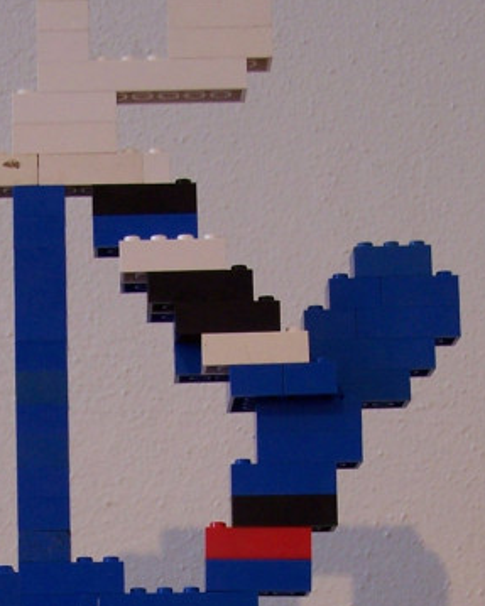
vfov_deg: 13.2
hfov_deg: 10.8
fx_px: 2549
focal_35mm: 142
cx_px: 74
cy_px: 711
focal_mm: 8.5
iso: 80
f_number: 3
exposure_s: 1/4
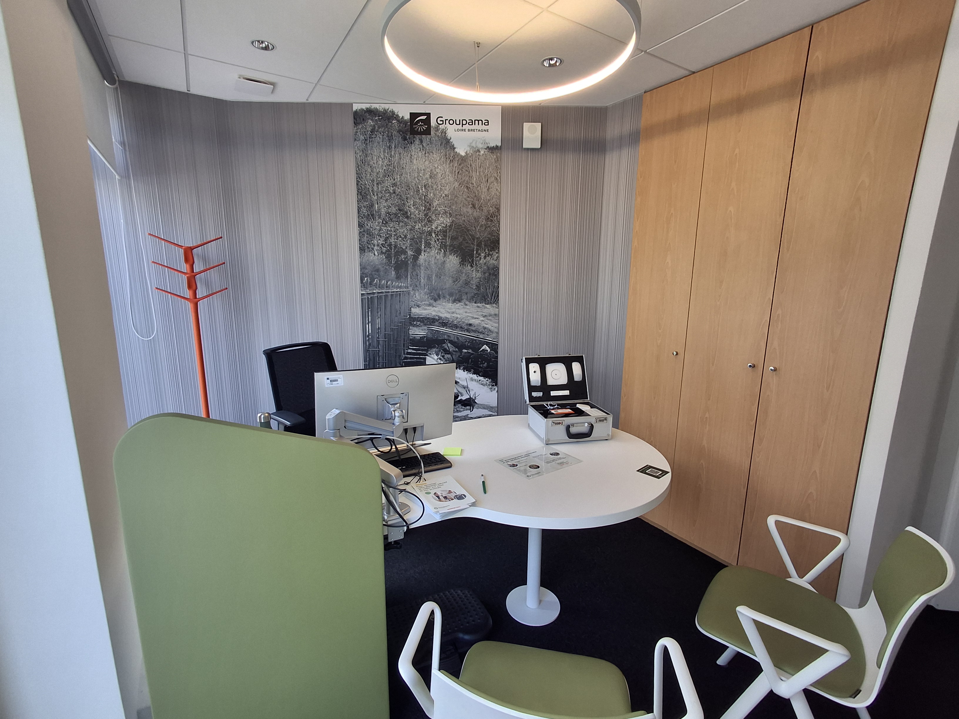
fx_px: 443
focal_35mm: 16
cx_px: 480
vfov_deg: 78.1
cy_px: 360
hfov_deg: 94.5
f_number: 2.2
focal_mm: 1.64
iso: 50
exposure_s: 1/100
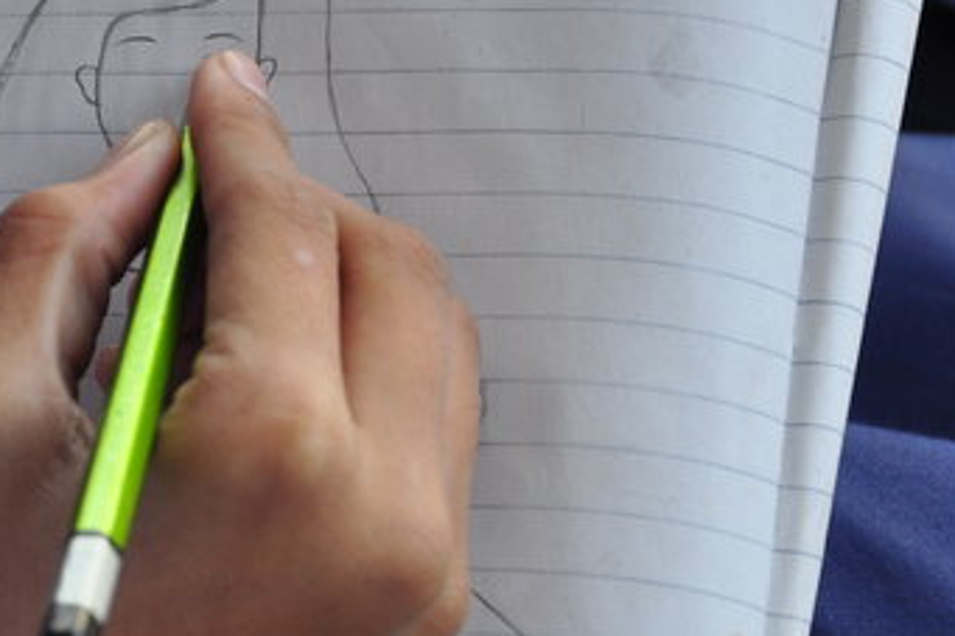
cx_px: 300
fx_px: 7397
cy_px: 384
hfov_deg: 7.4
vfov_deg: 4.9
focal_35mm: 279
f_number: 5.3
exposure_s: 1/60
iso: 200
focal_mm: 62
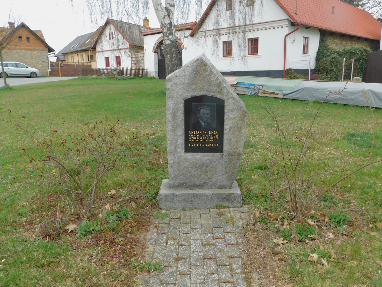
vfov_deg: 46.8
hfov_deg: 60.0
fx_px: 331
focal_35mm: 30
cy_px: 144
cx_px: 191
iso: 125
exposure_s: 1/500
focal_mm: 5.3
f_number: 3.2
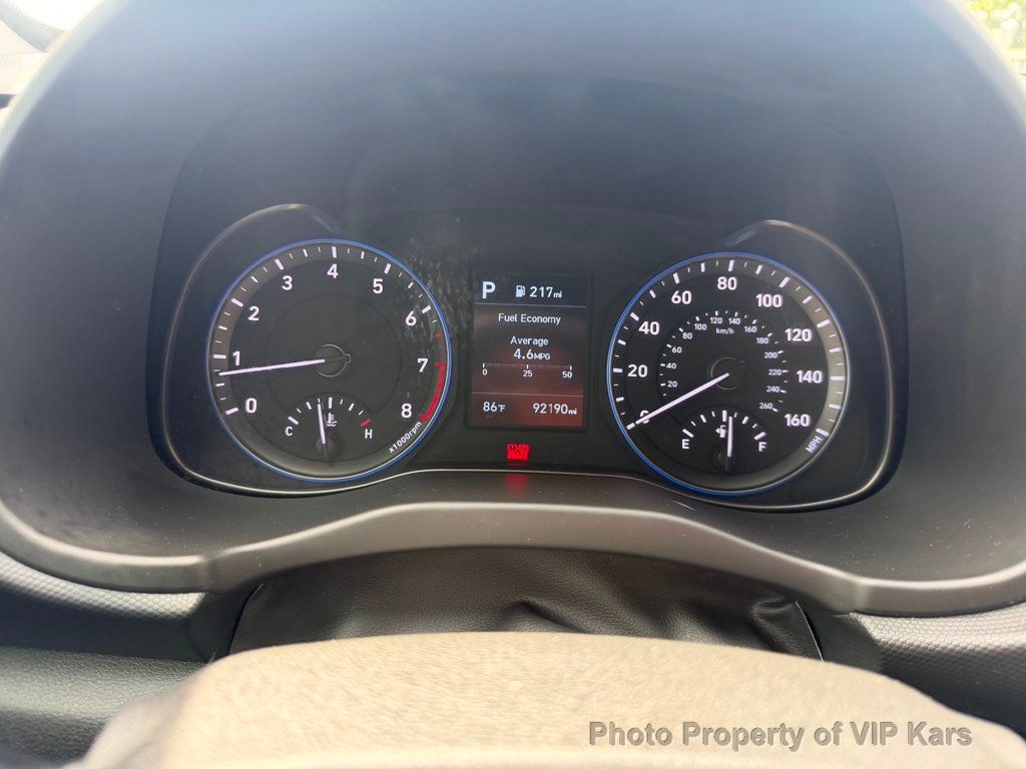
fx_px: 711
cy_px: 384
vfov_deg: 56.8
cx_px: 513
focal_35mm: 24
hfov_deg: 71.6
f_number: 1.78
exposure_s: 1/121
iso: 160
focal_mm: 6.76
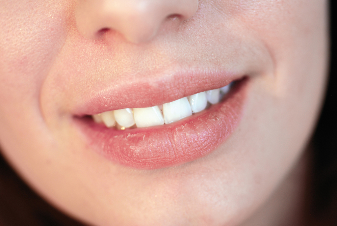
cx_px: 168
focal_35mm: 105
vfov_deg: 13.1
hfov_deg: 19.4
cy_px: 113
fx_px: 984
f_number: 3.3
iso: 250
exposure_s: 1/25
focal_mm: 70
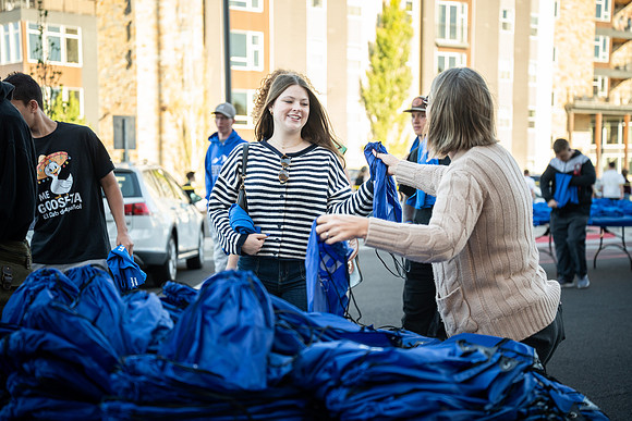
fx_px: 1018
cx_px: 316
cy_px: 210
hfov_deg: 34.5
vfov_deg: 23.4
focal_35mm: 58
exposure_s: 1/500
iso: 160
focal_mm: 58
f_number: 2.8
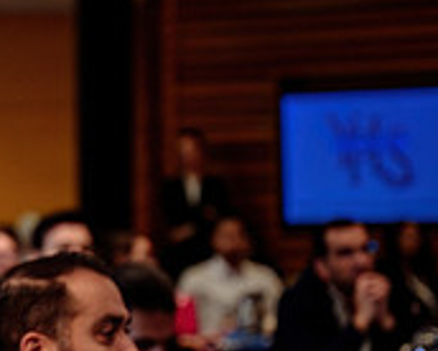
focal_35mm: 232
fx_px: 3011
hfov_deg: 8.2
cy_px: 245
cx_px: -104
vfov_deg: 6.7
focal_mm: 70
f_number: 2.8
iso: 640
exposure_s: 1/160
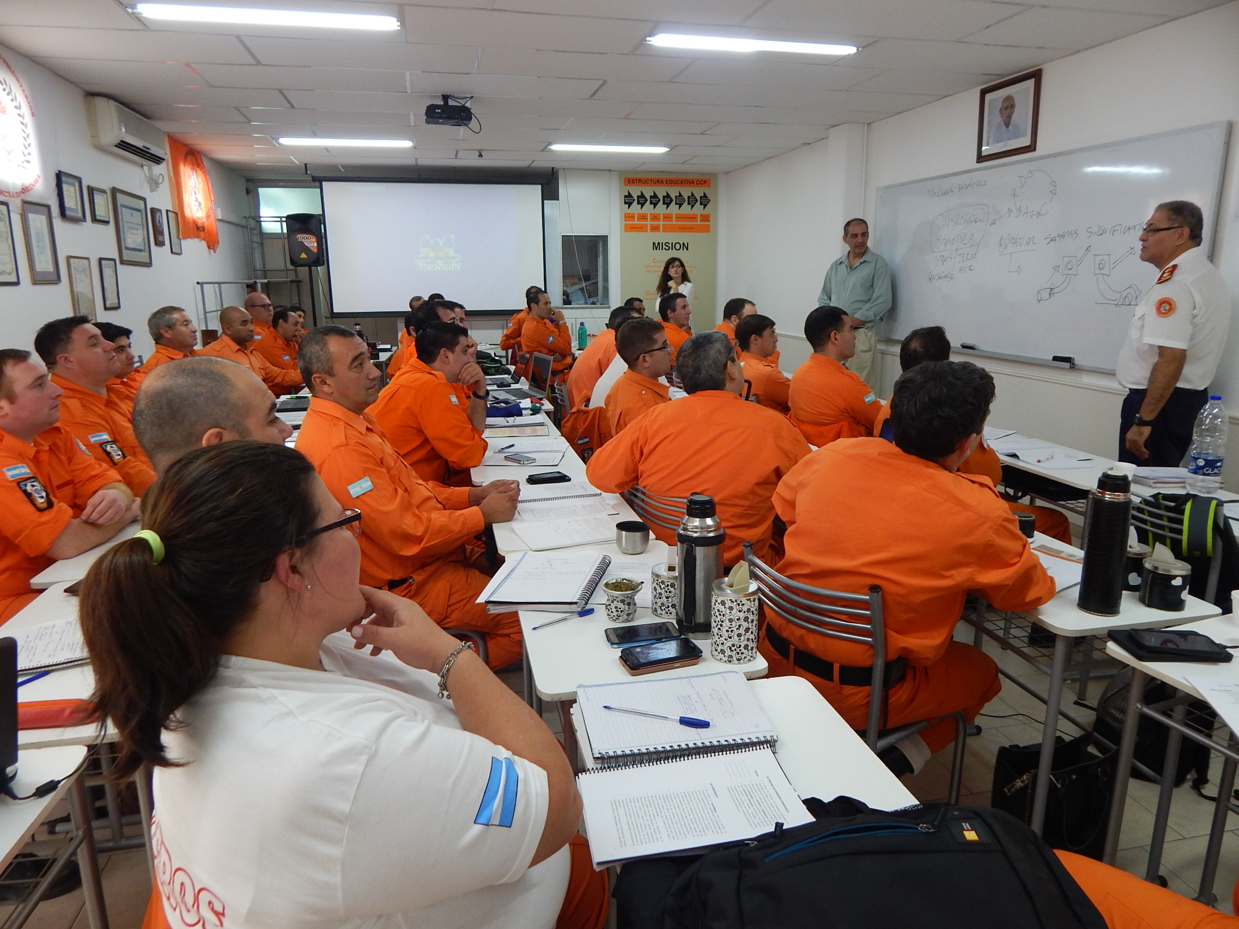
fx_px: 787
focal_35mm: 22
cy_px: 464
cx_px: 620
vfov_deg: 61.1
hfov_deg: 76.4
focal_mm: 4
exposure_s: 1/30
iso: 180
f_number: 3
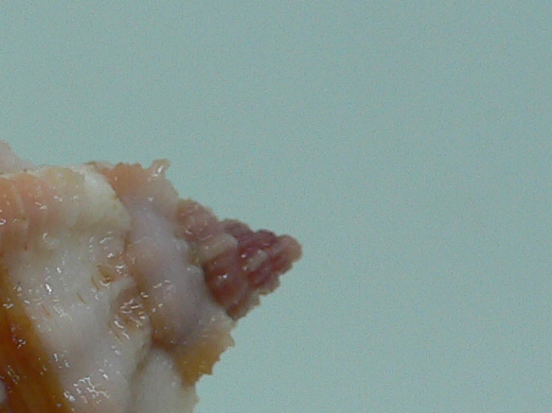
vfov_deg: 12.1
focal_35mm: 121
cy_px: 415
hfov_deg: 15.3
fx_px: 1929
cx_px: -225
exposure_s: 1/60
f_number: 2.8
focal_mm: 4.6
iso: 80
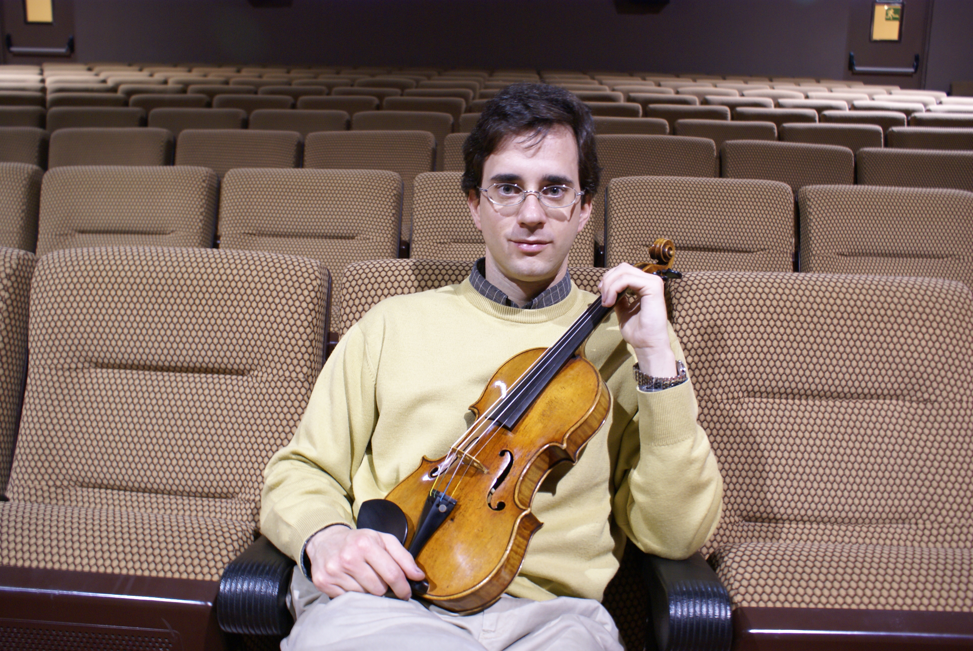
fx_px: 812
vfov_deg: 43.7
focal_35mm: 30
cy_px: 326
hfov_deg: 61.9
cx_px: 486
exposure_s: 1/2
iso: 400
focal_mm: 20
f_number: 4
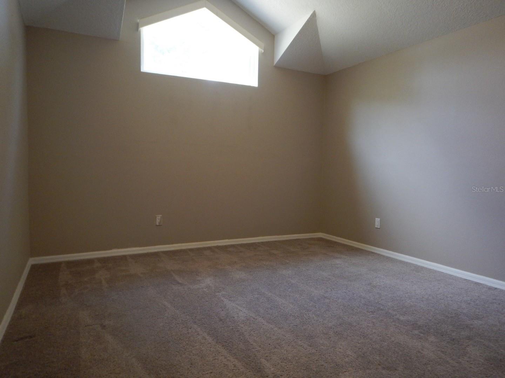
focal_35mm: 24
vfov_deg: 56.8
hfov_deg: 71.6
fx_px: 350
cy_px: 189
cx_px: 252
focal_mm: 4.3
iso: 280
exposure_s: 1/30
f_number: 2.8
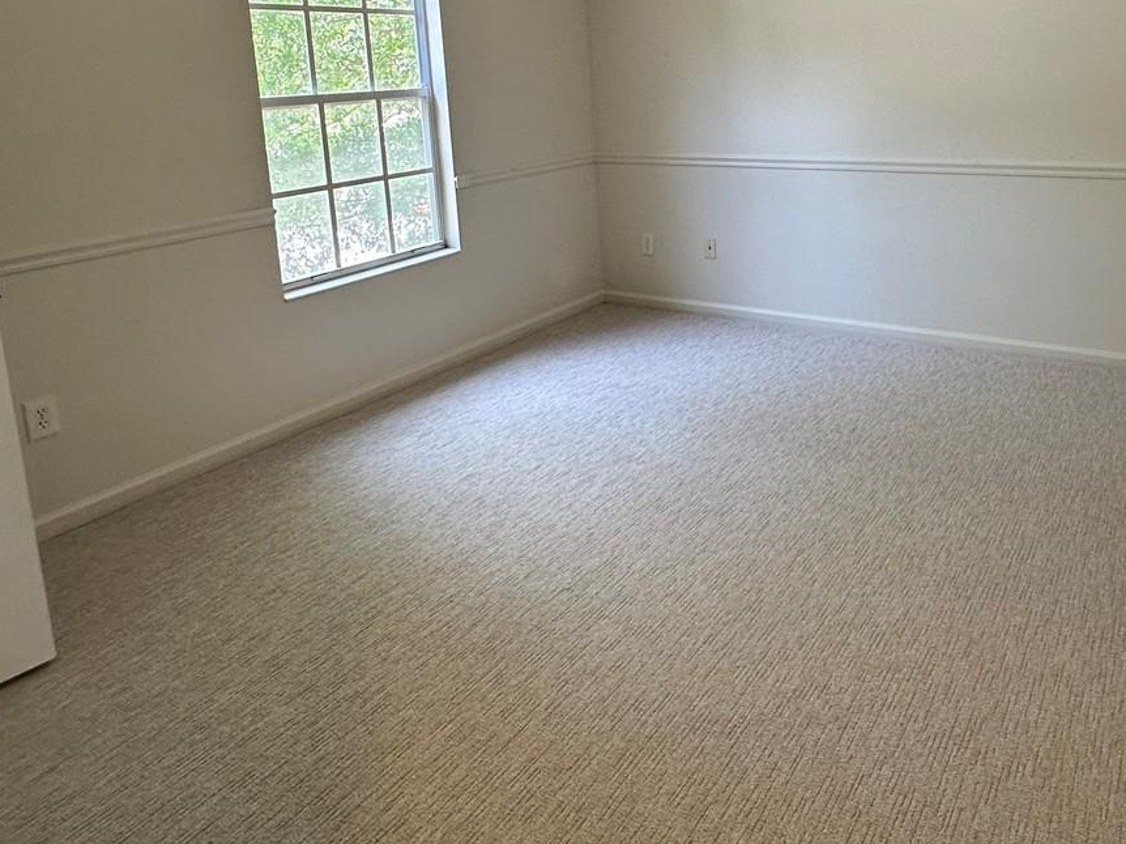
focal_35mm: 26
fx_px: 846
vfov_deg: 50.4
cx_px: 738
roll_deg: +1.9
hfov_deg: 65.8
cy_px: 189
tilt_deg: -9.0
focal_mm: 2.22
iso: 160
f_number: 2.2
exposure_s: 1/120
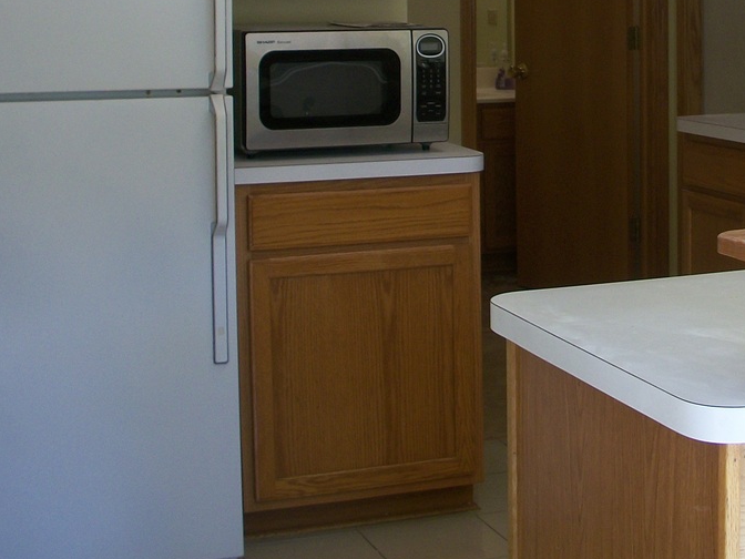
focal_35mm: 75
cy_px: 10
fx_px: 1614
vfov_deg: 19.1
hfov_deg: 25.5
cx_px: 601
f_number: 3.1
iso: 80
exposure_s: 1/30
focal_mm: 6.3
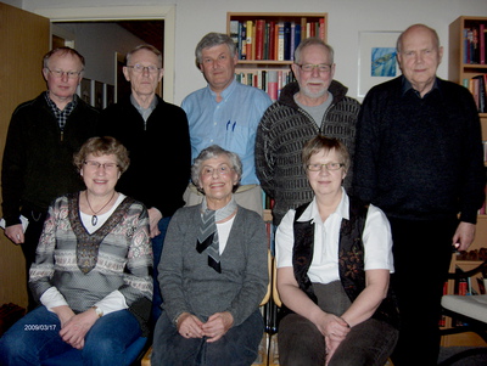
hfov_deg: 47.8
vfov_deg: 36.9
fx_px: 549
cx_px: 244
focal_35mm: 39
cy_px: 183
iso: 100
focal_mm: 8
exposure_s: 1/60
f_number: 2.8
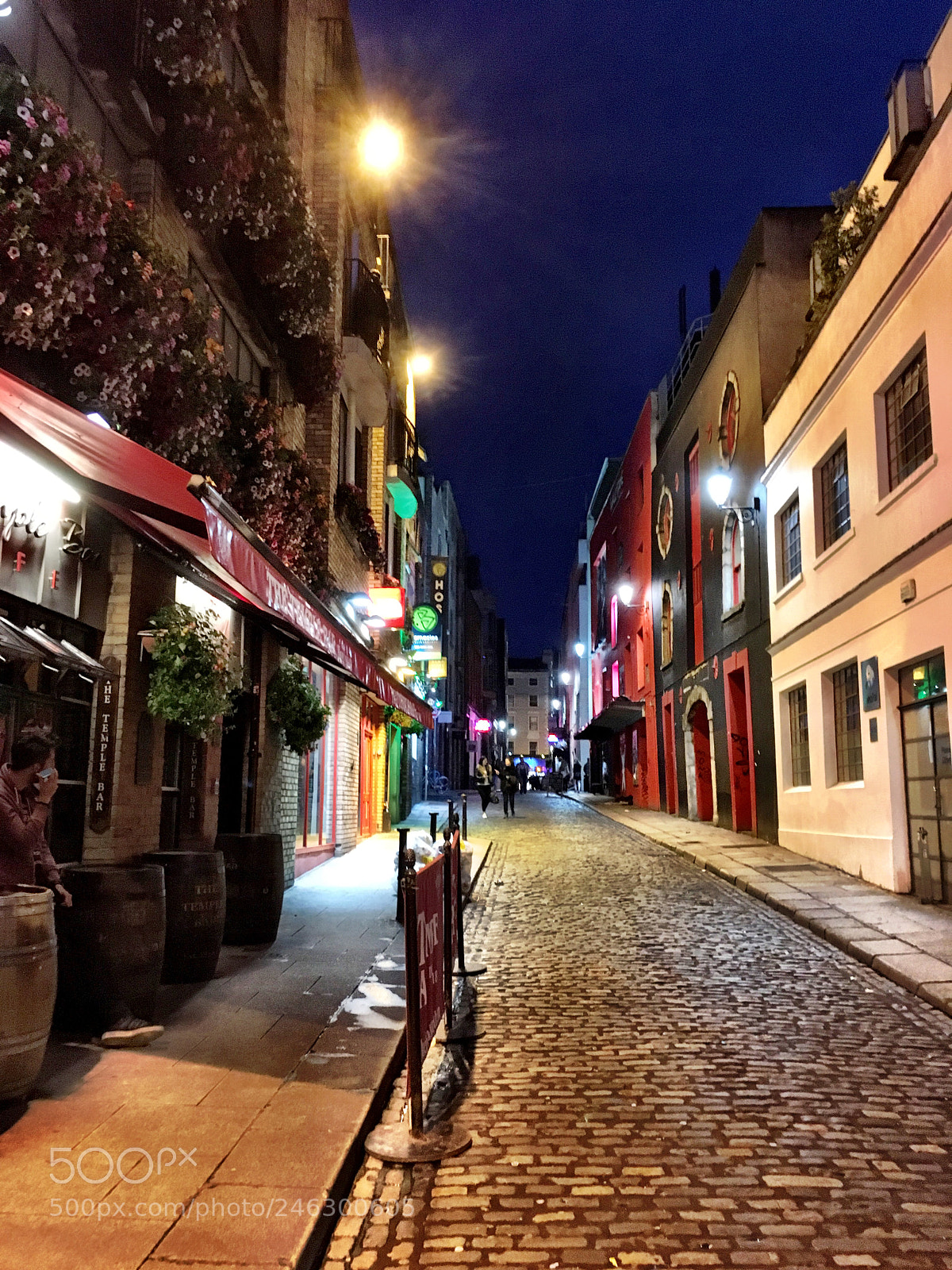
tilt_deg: +8.2
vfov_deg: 61.7
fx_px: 1063
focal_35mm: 29
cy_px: 635
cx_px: 476
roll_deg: -0.3
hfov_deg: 48.2
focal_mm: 4.15
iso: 250
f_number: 2.2
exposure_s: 1/17
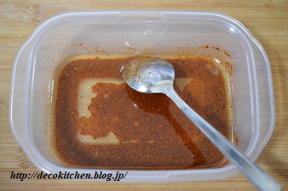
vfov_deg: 22.5
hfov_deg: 33.5
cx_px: 144
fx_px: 479
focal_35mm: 60
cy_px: 96
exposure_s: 1/60
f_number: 3
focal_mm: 40
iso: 3600
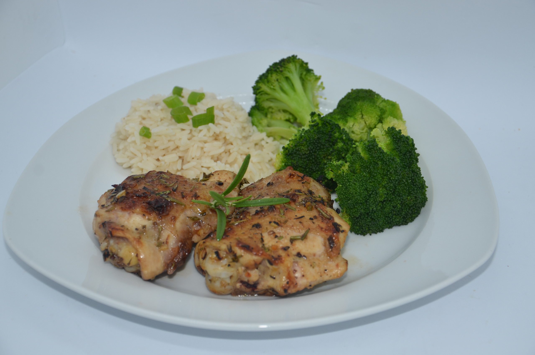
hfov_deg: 28.1
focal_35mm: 72
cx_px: 268
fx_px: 1068
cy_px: 178
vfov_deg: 18.8
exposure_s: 1/200
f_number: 4.8
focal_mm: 48
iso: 200
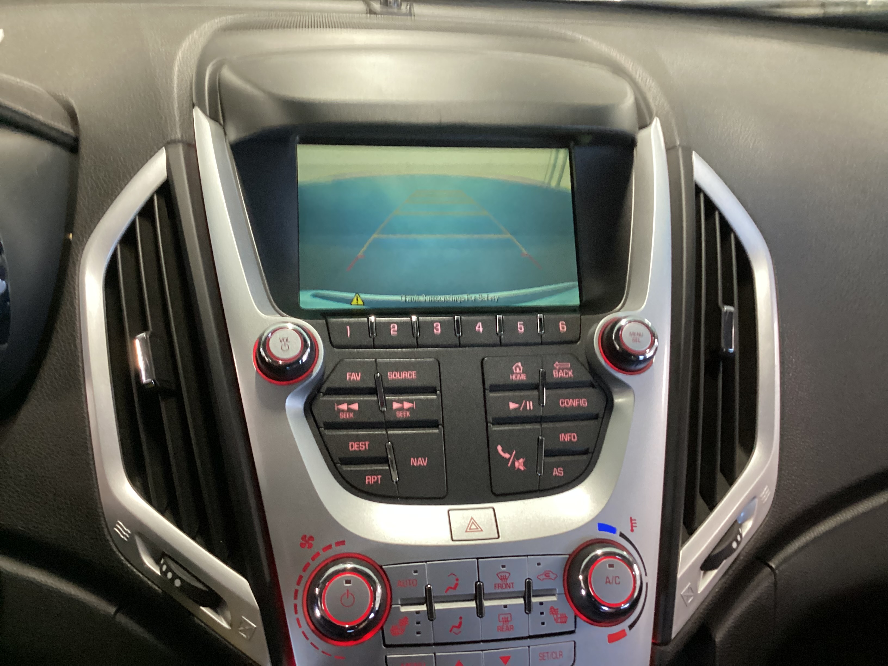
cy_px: 333
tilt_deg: -29.7
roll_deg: -3.9
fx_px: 795
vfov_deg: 45.4
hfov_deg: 58.4
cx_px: 444
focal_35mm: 31
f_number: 2.4
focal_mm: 3.3
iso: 400
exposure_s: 1/25
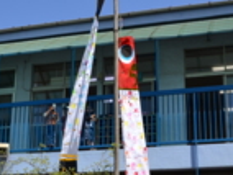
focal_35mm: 73
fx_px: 492
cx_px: 105
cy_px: 114
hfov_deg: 26.6
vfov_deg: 20.2
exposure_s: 1/250
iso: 100
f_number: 8
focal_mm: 18
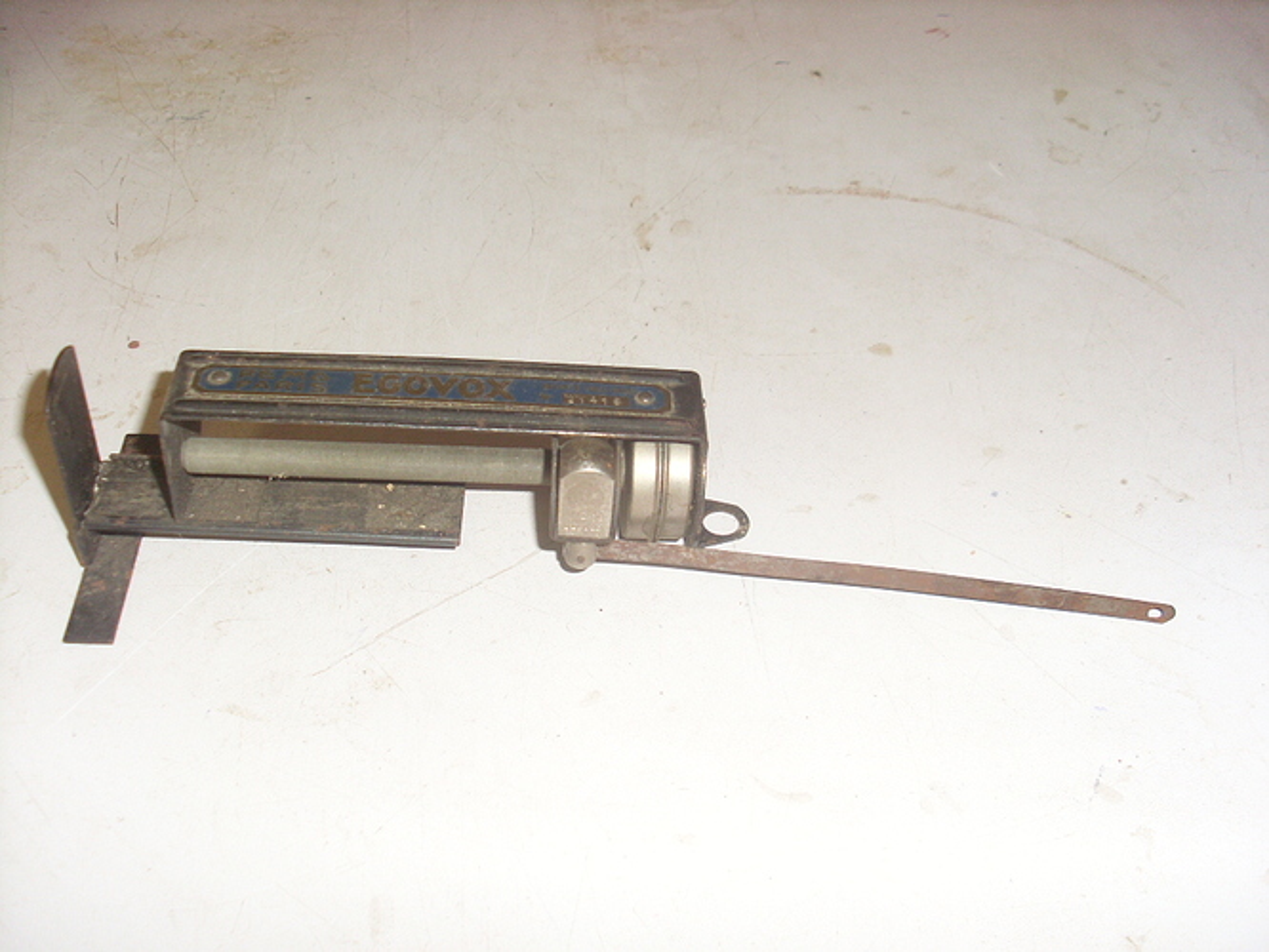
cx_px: 634
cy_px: 476
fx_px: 1394
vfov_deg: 37.7
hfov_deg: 49.0
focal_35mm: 38
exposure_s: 1/45
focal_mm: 6.3
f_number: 3
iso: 100
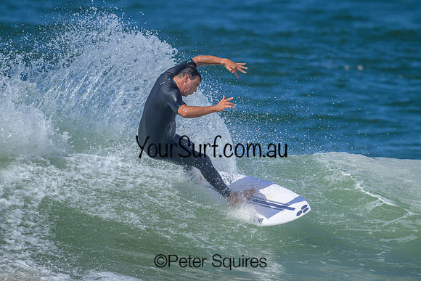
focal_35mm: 1196
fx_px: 13988
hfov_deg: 1.7
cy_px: 135
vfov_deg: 1.2
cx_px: 211
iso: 1250
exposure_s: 1/4000
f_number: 9
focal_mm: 1120
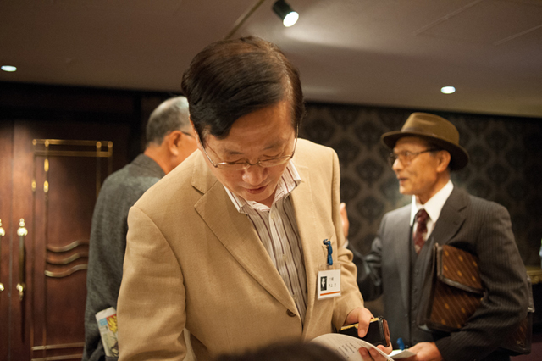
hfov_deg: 54.5
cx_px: 271
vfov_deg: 37.8
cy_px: 180
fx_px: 527
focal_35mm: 35
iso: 3600
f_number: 2.8
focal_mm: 35
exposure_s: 1/100
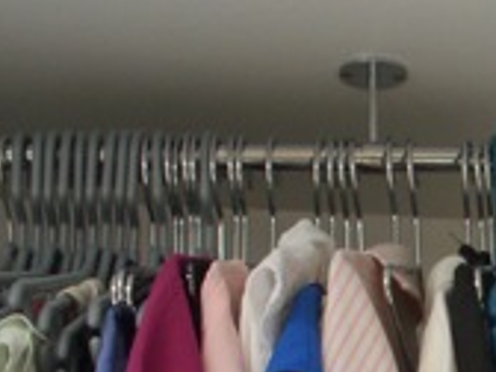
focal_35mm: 113
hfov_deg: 16.7
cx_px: 582
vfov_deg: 12.8
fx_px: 1619
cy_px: 435
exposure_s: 1/13
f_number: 3.3
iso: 200
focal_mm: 6.3
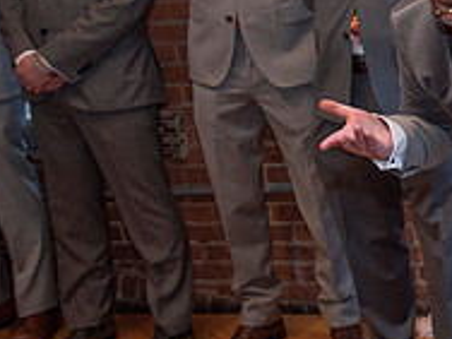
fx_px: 1319
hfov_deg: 17.9
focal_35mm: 101
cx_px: 620
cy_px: 129
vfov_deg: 14.6
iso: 800
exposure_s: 1/125
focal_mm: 34
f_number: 5
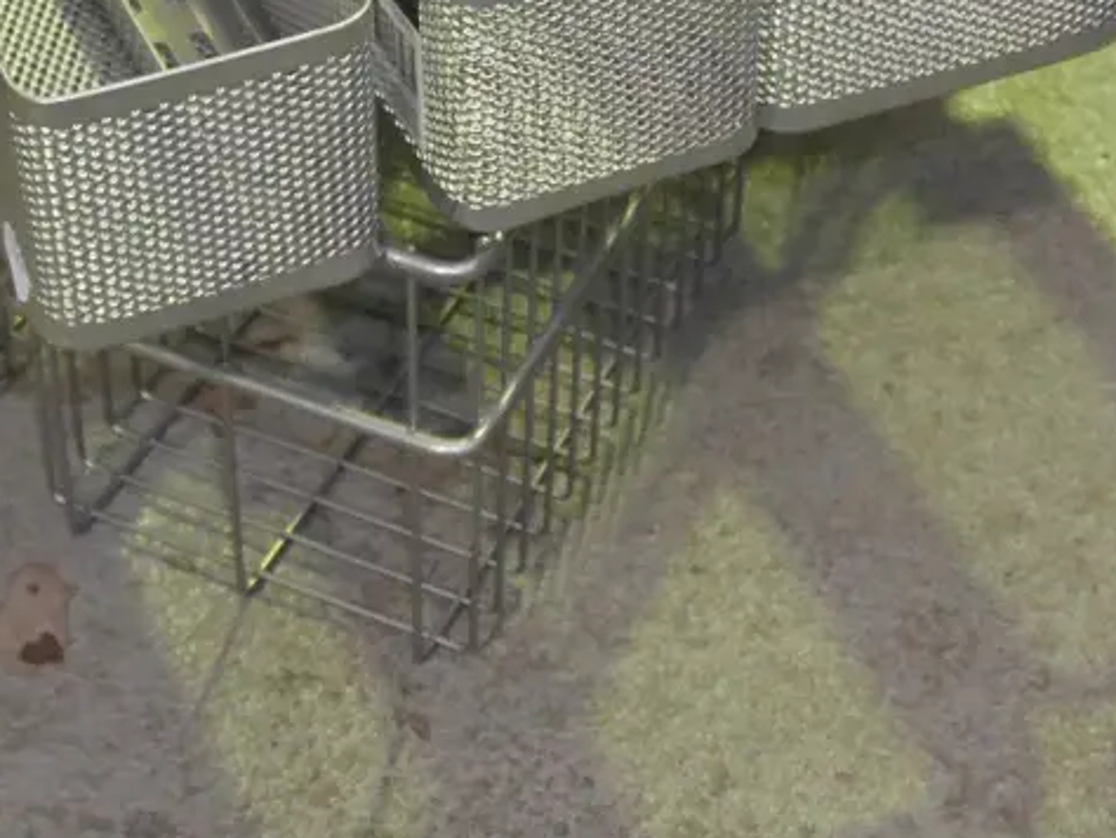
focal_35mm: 95
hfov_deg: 20.6
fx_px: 3064
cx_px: 487
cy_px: -22
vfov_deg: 15.3
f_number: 4.9
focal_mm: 22
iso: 3200
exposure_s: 1/60
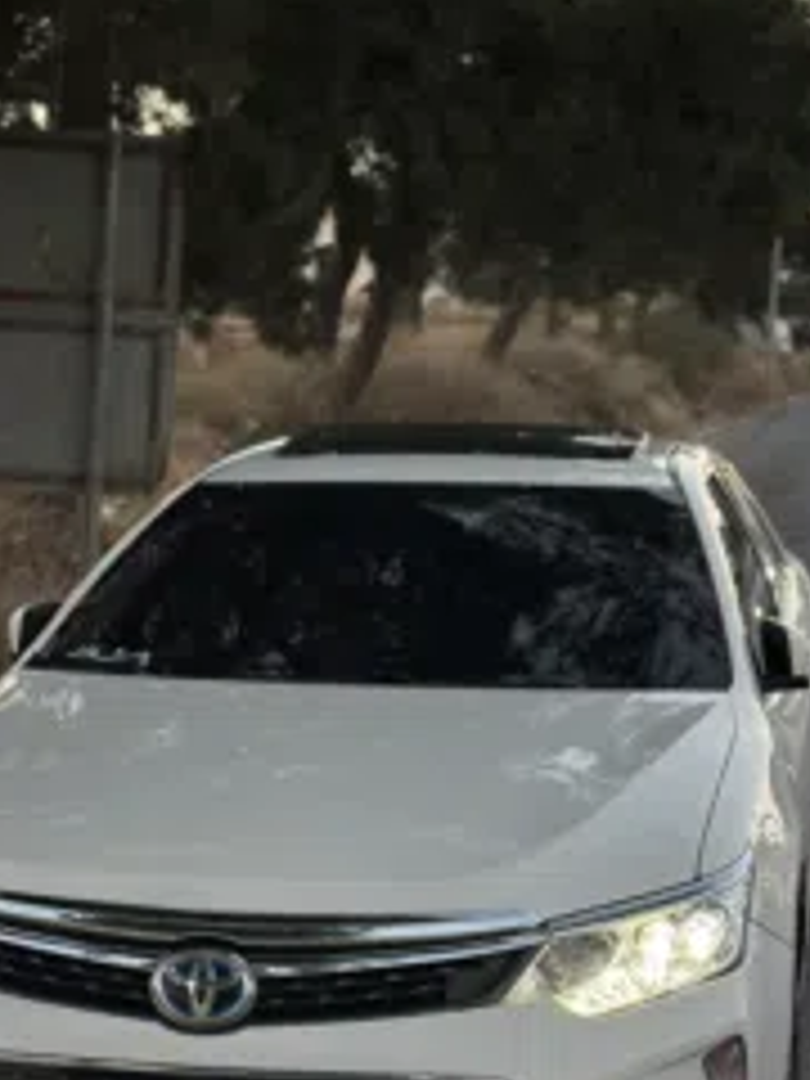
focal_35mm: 80
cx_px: 382
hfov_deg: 18.4
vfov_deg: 24.4
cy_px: 567
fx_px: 2496
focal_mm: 6.86
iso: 80
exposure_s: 1/183
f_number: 1.78
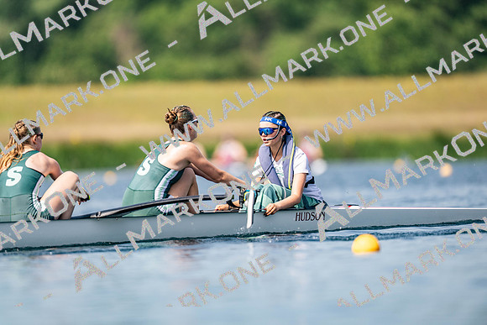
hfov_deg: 3.4
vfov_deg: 2.3
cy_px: 162
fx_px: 8118
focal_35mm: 600
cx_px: 244
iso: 160
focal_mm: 600
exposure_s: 1/2500
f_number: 4
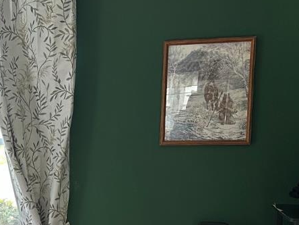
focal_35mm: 81
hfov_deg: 21.8
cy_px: 232
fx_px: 700
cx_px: -84
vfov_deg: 17.7
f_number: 1.78
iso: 160
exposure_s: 1/121
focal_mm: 6.86
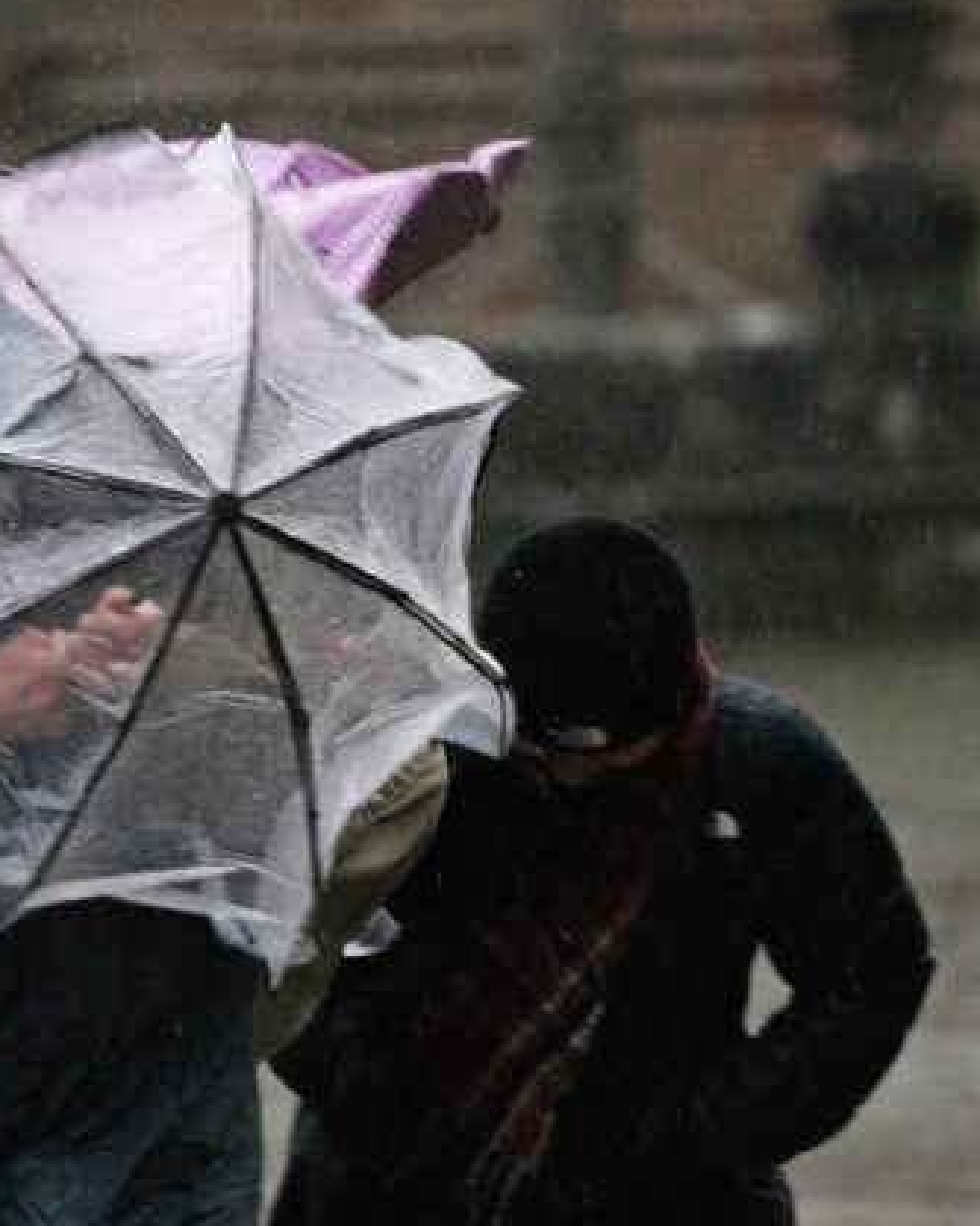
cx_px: 253
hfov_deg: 3.3
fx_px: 17204
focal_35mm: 474
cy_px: 685
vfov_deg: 4.1
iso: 2500
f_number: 5.6
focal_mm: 274
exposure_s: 1/320
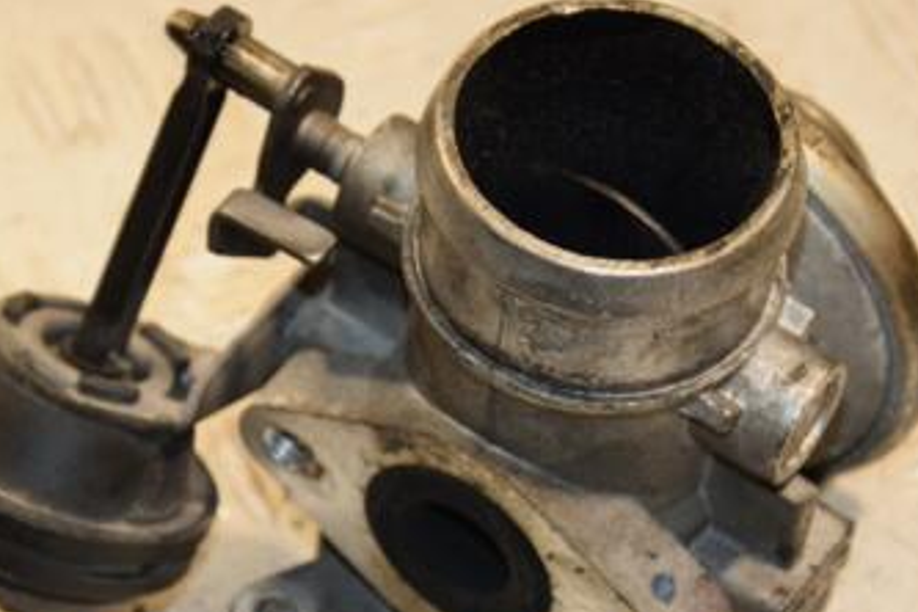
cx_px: 463
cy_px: 367
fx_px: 5508
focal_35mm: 216
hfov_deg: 9.5
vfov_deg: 6.4
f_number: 5.6
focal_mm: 80
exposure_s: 1/200
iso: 800
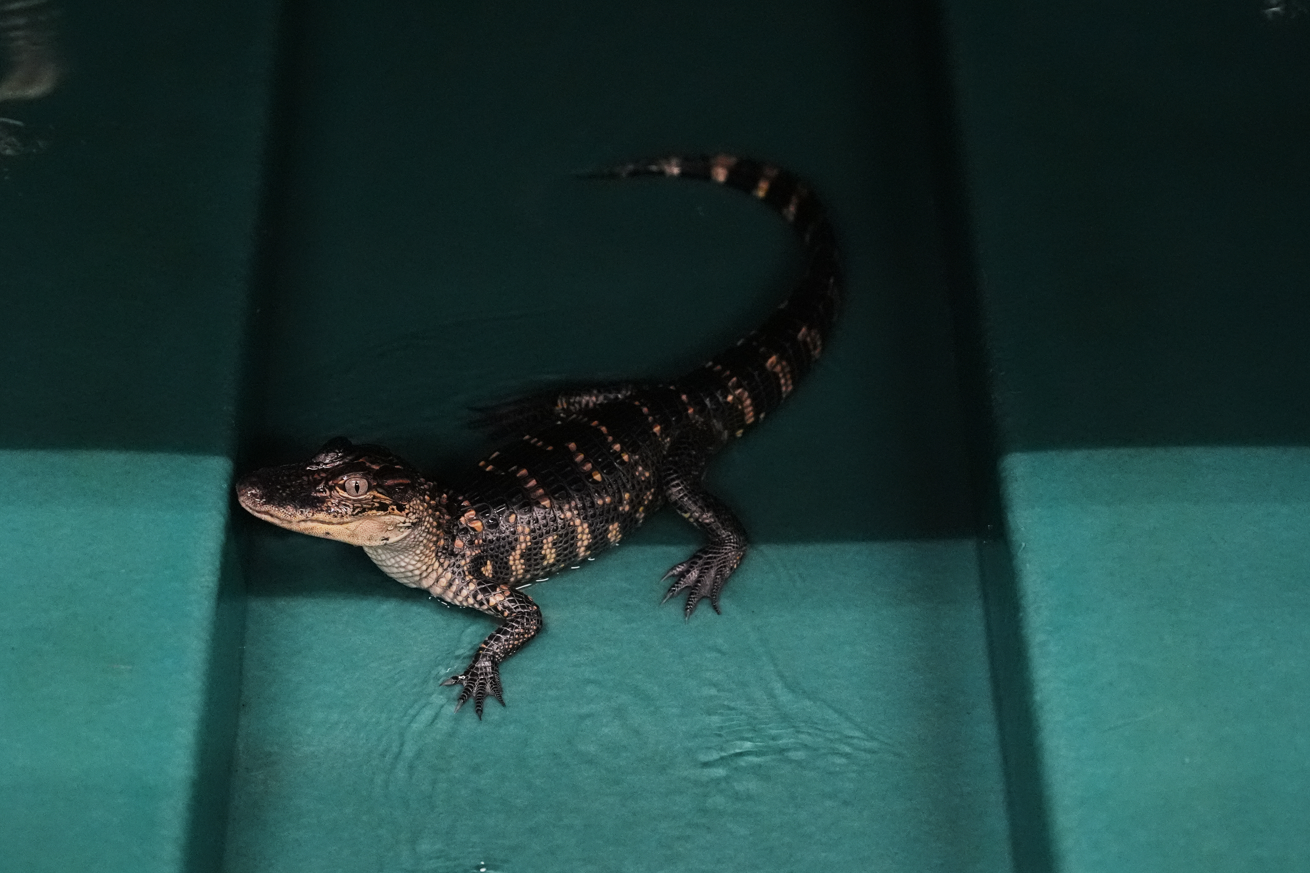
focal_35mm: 99
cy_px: 514
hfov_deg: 20.6
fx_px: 3602
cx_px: 567
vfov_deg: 13.8
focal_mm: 70
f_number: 4
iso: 6400
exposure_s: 1/160
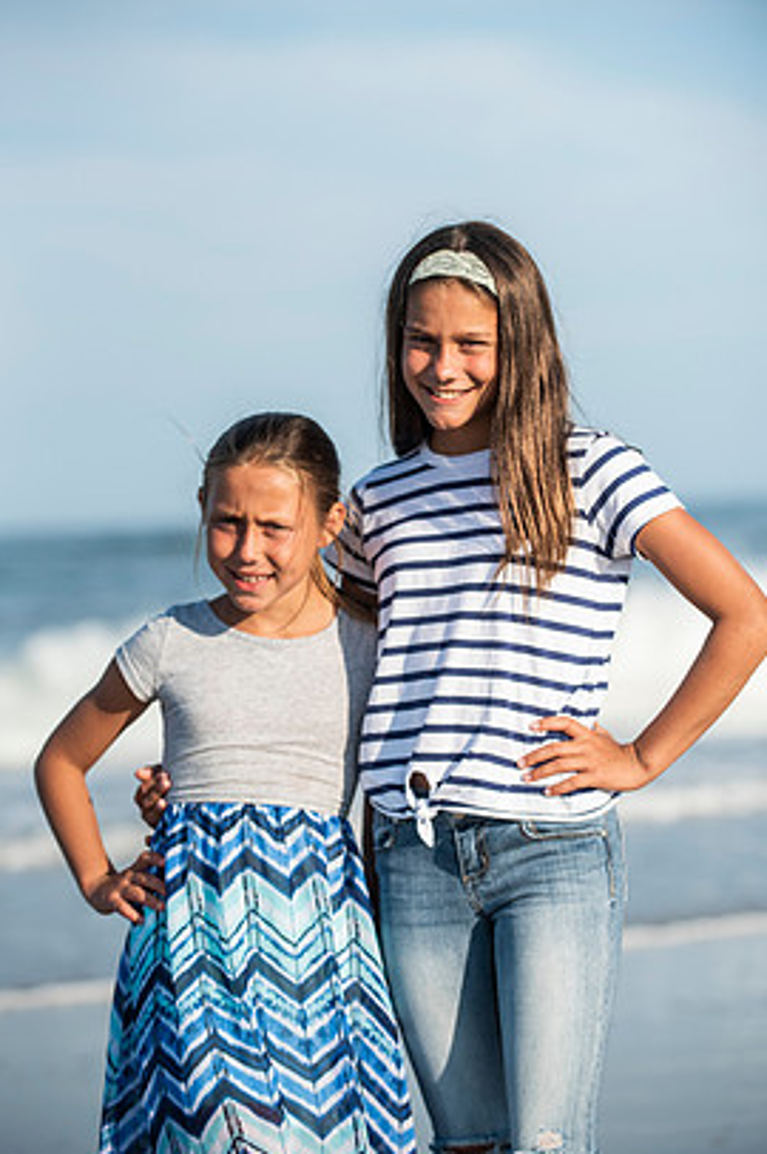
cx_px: 375
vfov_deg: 16.8
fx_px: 3905
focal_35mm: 122
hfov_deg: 11.2
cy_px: 560
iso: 250
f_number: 3.5
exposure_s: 1/4000
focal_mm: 110
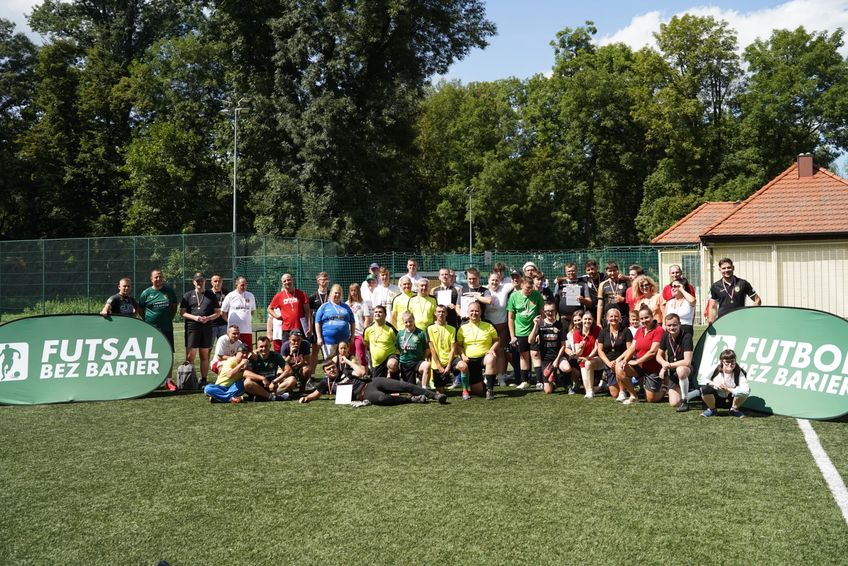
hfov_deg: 54.4
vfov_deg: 37.9
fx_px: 824
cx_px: 424
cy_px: 283
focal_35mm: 35
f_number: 4.5
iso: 500
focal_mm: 35
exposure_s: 1/2500
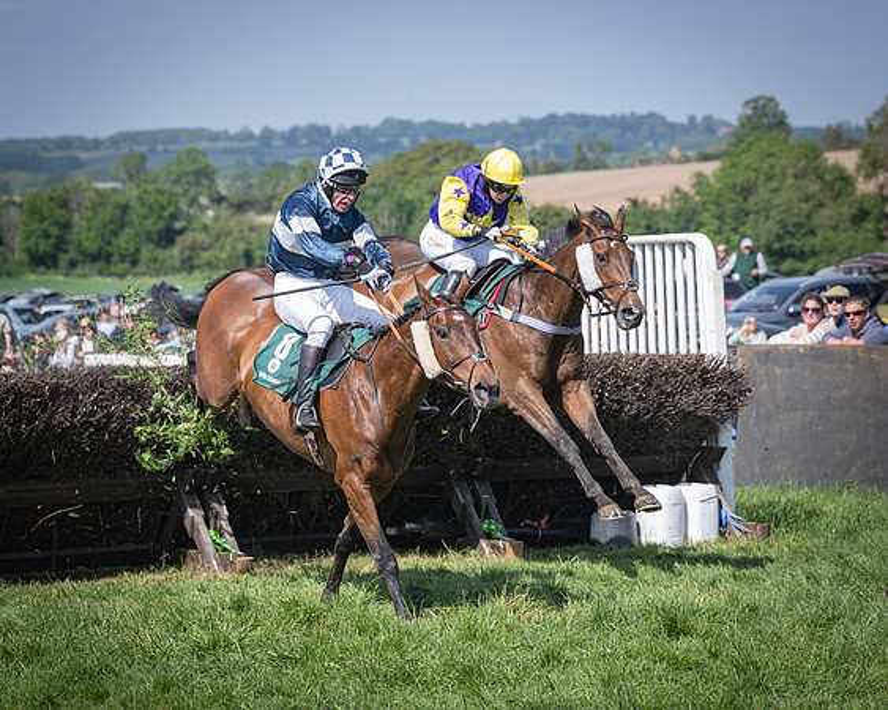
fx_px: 3592
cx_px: 405
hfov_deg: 14.1
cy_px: 399
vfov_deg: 11.3
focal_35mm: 137
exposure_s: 1/1600
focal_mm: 94
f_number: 4
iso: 200
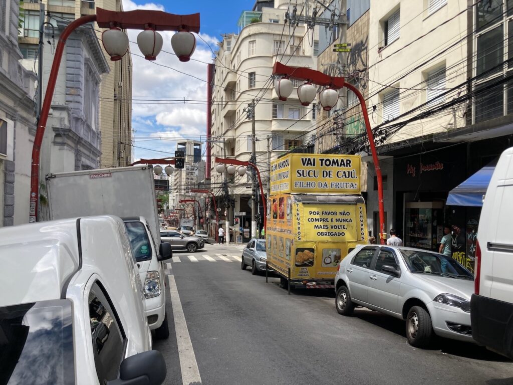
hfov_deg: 63.4
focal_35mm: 28
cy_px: 192
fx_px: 415
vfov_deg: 49.7
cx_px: 256
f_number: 1.8
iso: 20
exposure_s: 1/1297
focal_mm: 3.99
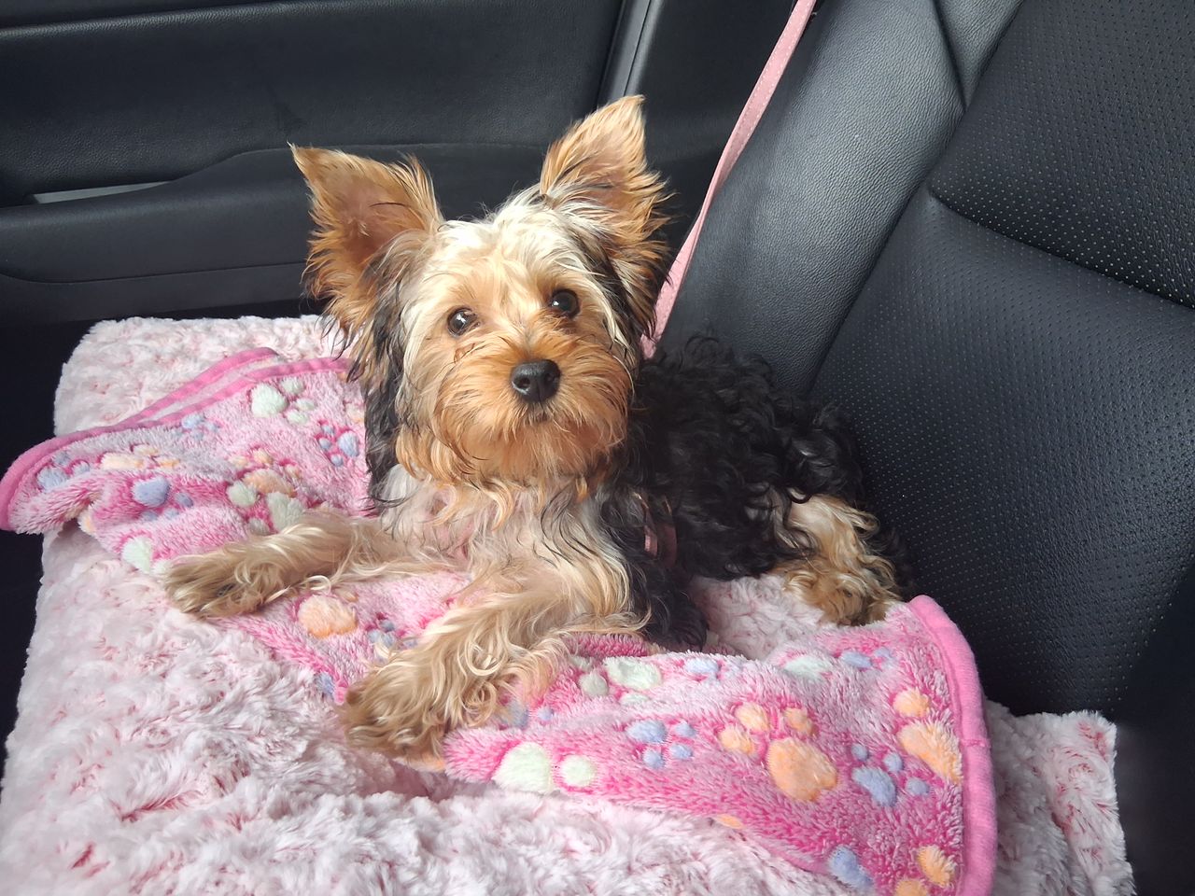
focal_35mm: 26
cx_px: 598
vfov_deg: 53.1
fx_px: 898
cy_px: 448
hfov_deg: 67.3
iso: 400
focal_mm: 3.98
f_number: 1.8
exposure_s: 1/100
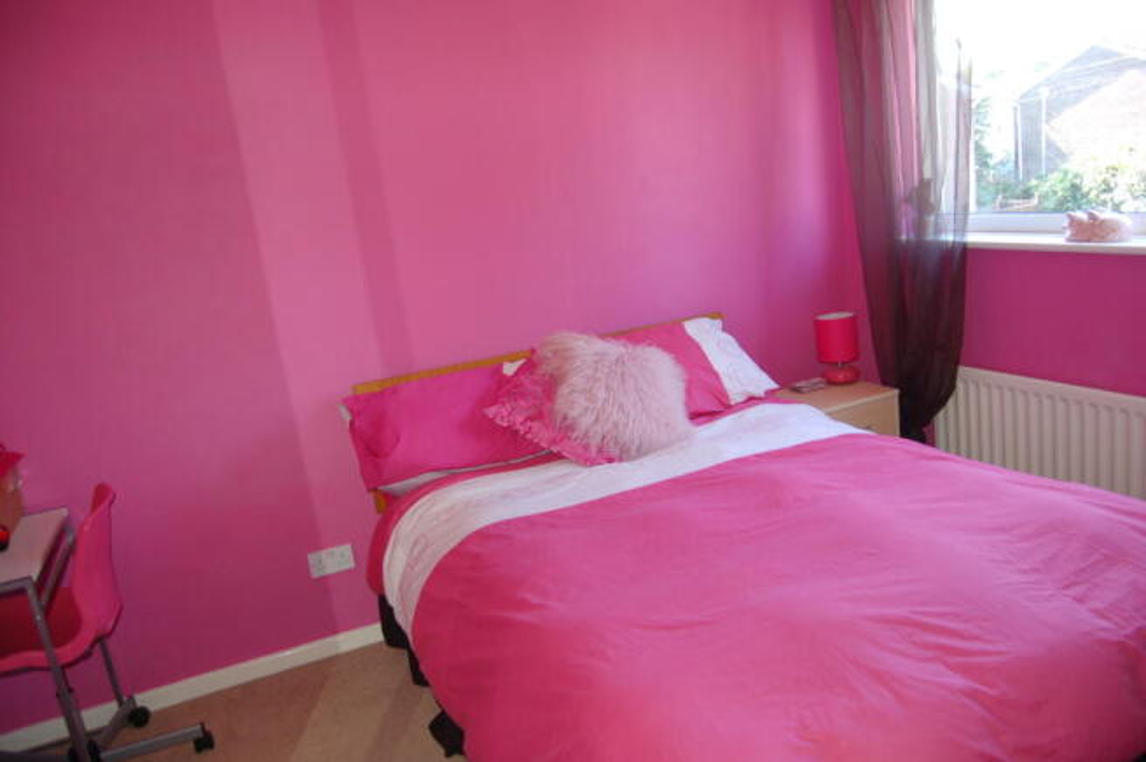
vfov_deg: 47.8
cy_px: 381
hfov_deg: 67.4
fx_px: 859
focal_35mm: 27
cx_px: 573
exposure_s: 1/60
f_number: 3.5
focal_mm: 18
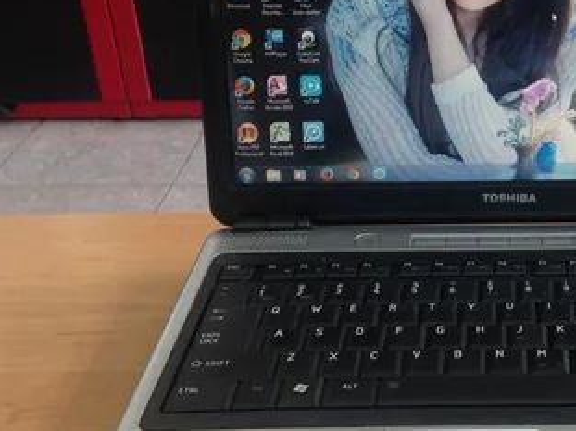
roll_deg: +3.0
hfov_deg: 27.7
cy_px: 196
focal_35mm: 68
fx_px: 1131
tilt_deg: -29.5
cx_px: 502
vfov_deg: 21.6
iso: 50
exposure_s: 1/25
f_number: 2.4
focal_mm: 4.12
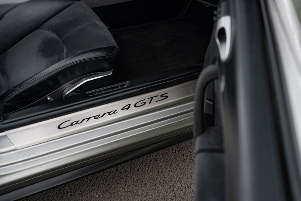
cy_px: 100
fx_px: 418
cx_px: 150
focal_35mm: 50
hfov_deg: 39.6
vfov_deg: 27.0
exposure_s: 1/160
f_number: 2.8
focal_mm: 50
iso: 100
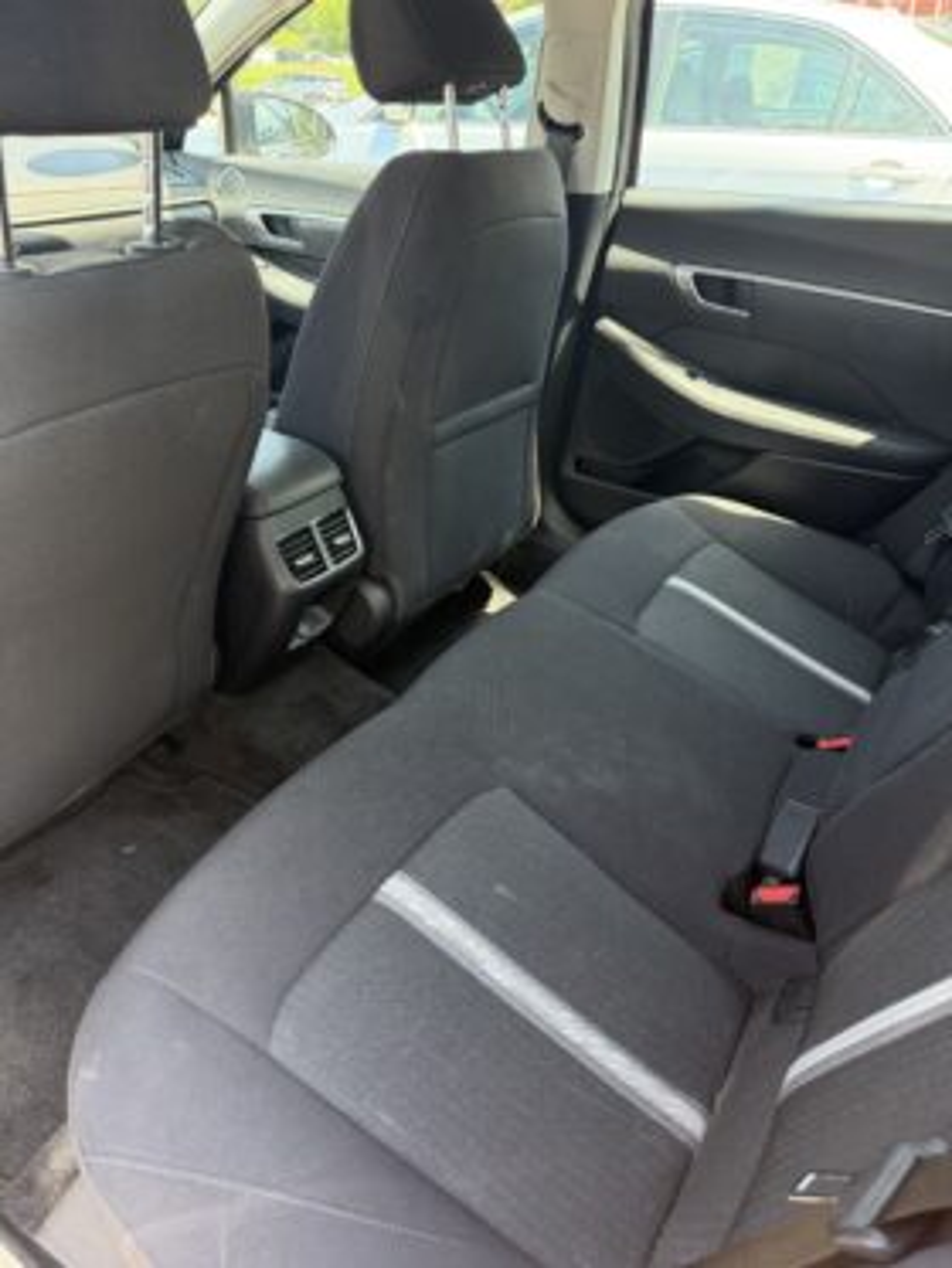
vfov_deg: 71.6
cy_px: 634
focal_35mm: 24
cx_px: 476
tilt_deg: -29.4
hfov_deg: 56.8
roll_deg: -1.9
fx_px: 880
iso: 200
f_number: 1.78
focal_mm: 6.76
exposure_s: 1/160
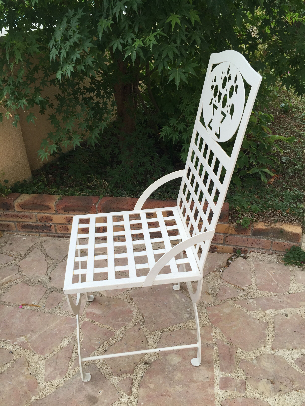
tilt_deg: -32.1
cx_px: 152
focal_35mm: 29
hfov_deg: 48.2
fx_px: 341
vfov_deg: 61.7
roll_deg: +0.7
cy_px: 203
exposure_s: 1/120
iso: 32
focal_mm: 4.15
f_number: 2.2
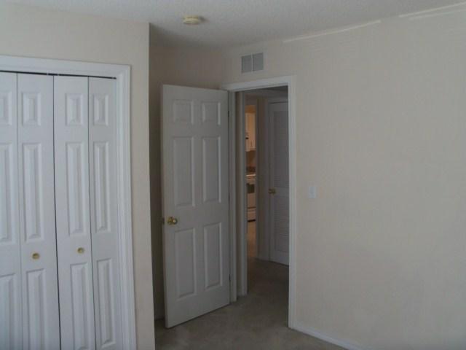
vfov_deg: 40.7
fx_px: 471
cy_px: 175
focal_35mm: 35
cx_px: 233
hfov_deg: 52.6
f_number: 3
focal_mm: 6.3
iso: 64
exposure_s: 1/50
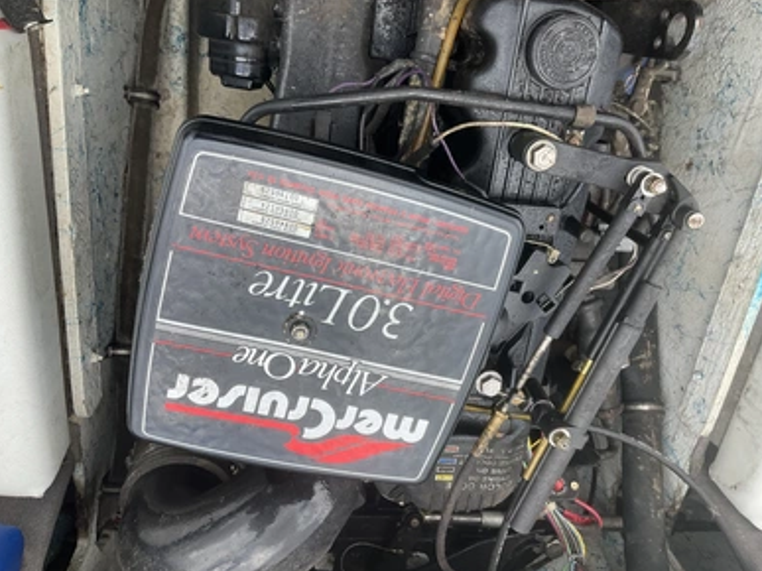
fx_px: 660
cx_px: 374
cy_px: 289
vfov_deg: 46.8
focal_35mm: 30
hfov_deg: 60.0
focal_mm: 3
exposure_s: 1/534
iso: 25
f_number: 1.8
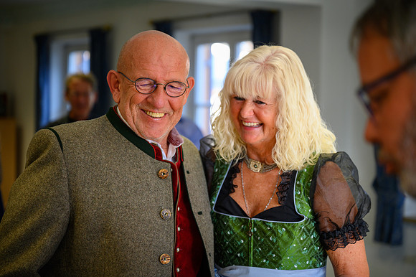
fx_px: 808
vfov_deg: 19.4
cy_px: 138
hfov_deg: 28.9
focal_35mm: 70
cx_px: 208
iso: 400
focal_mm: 70
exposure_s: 1/250
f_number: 2.8
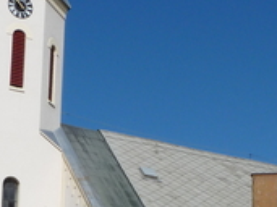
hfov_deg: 15.0
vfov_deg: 11.0
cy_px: 265
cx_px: 227
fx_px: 1048
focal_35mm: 131
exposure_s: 1/500
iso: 100
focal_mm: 6.2
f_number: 8
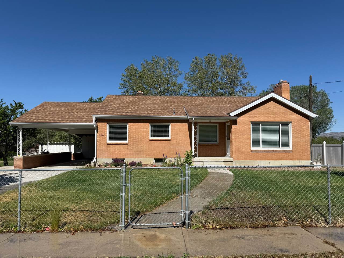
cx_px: 172
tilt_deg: +2.7
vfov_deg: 56.8
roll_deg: -0.5
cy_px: 129
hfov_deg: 71.6
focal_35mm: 24
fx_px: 239
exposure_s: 1/6173
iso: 80
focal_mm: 6.76
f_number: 1.78
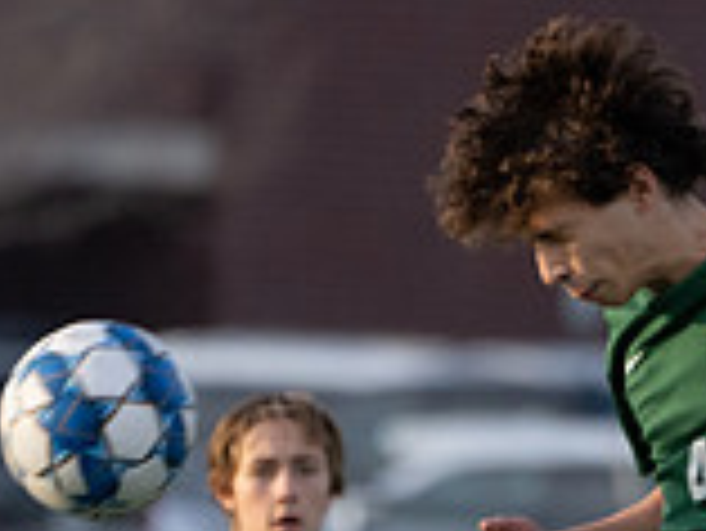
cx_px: 865
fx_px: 38842
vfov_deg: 0.8
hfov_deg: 1.0
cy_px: 679
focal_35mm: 1903
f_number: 5.6
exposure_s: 1/1250
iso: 800
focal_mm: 400
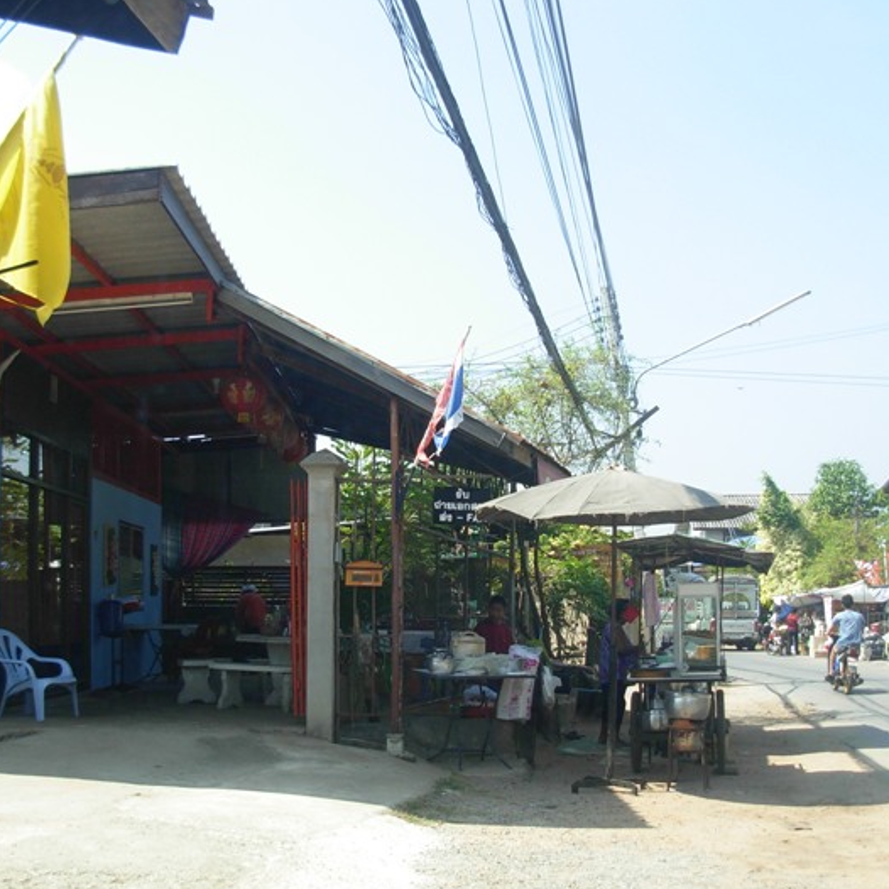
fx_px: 1424
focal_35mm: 49
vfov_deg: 34.7
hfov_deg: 34.6
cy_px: 477
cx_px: 395
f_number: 2.9
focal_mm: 6.3
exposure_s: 1/215
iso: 79
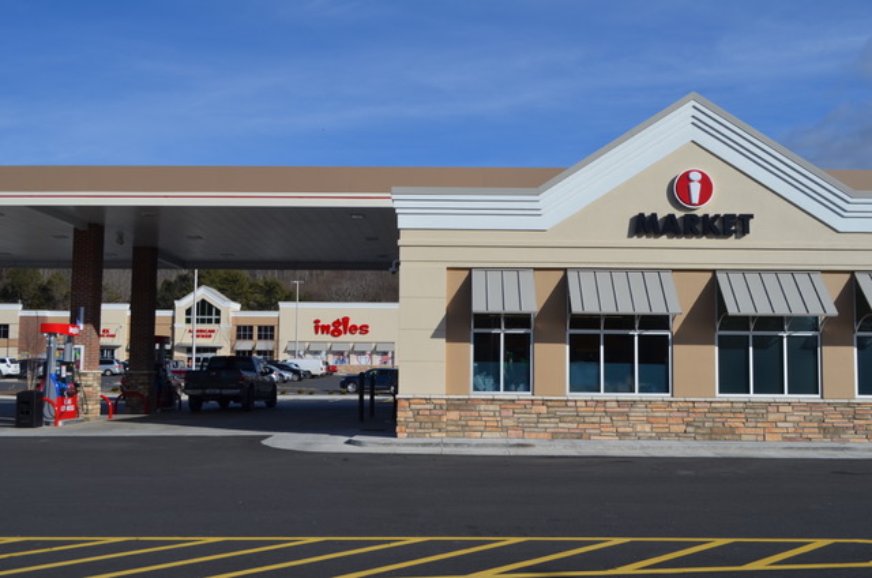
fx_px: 870
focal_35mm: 36
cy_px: 289
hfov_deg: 53.2
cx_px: 436
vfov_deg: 36.7
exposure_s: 1/320
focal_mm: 24
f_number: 9
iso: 100
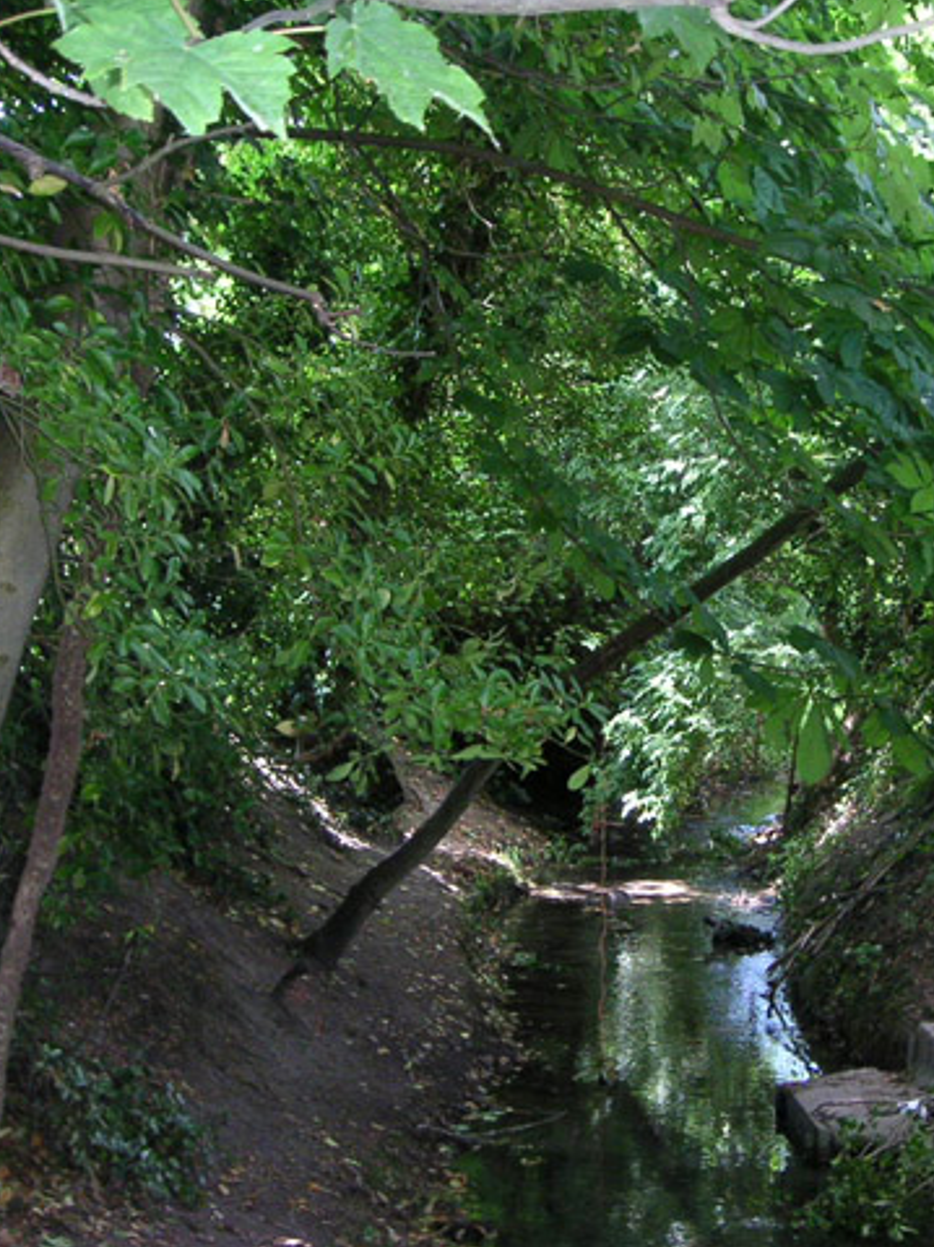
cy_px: 614
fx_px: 2052
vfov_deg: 33.8
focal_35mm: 57
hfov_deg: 25.6
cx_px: 598
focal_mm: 6.6
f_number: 2.9
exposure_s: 1/45
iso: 160
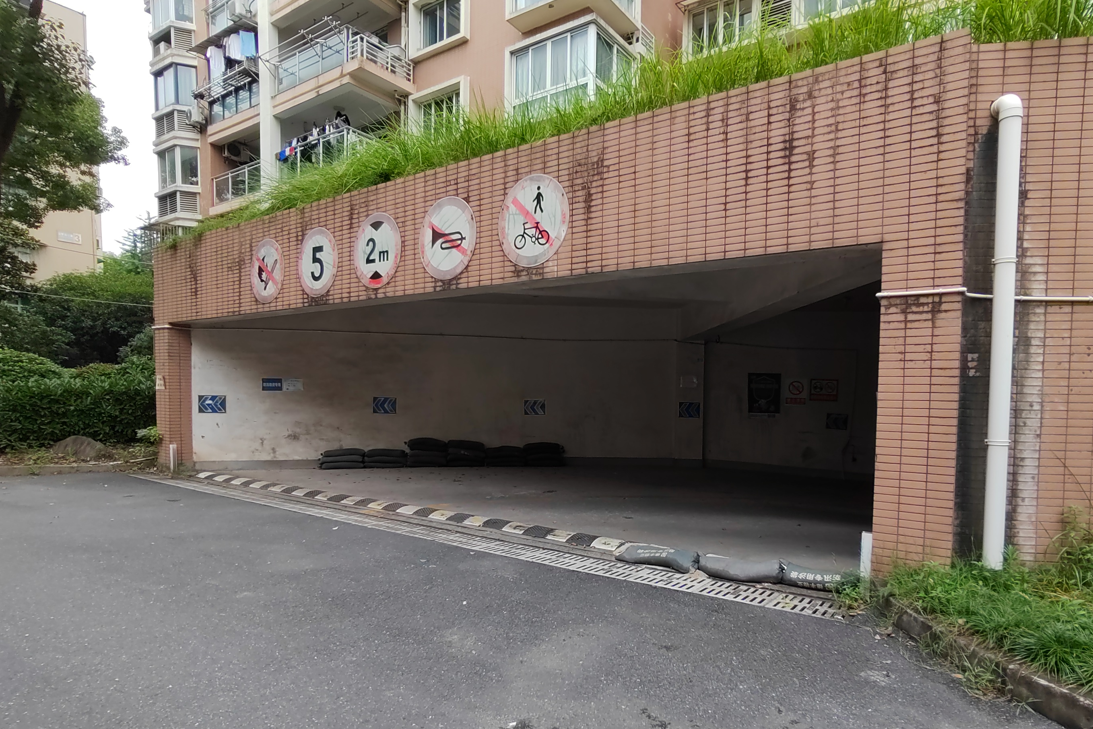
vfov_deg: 61.7
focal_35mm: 20
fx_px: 607
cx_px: 615
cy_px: 415
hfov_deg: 83.6
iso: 100
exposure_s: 1/612
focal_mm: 1.68
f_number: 2.2
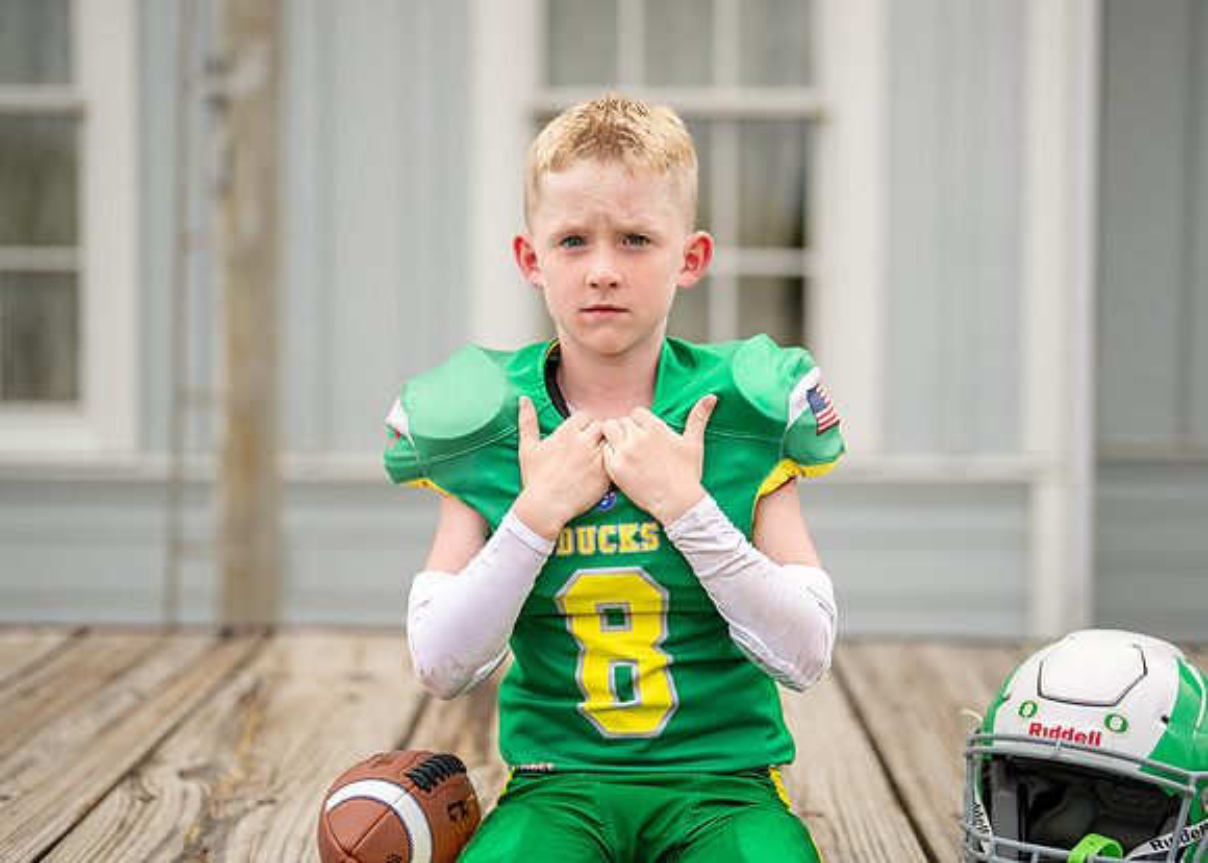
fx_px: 1992
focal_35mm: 58
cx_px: 644
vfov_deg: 24.4
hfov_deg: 33.7
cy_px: 394
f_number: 1.2
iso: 125
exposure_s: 1/2000
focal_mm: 50
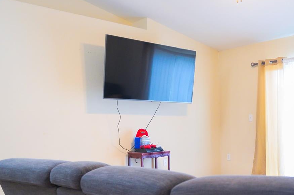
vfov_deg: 30.1
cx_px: 253
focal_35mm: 44
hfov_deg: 41.7
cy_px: 138
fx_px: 359
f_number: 2.8
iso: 1600
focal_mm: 24
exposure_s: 1/80
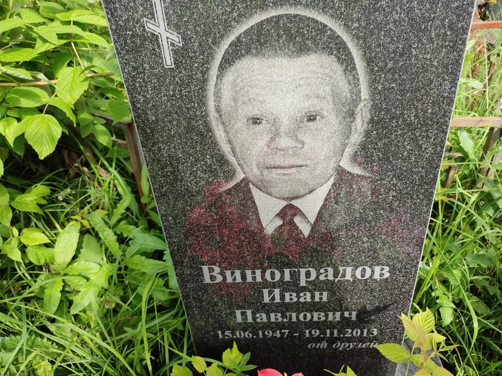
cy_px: 188
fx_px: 363
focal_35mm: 25
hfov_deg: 69.4
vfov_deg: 54.9
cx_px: 251
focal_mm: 6.04
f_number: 1.9
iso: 50
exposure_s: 1/138
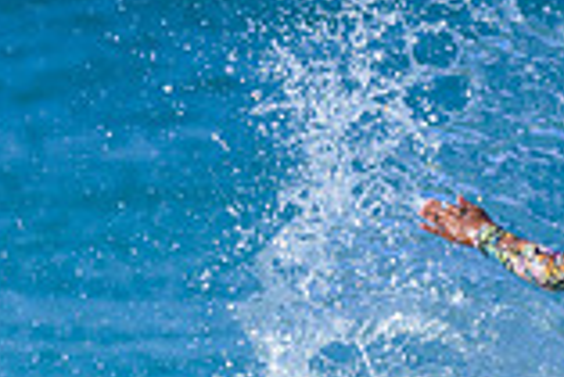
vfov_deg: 0.3
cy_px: 646
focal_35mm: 4058
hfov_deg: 0.5
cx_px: 536
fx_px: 63633
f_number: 6.3
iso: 360
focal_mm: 800
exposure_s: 1/2000
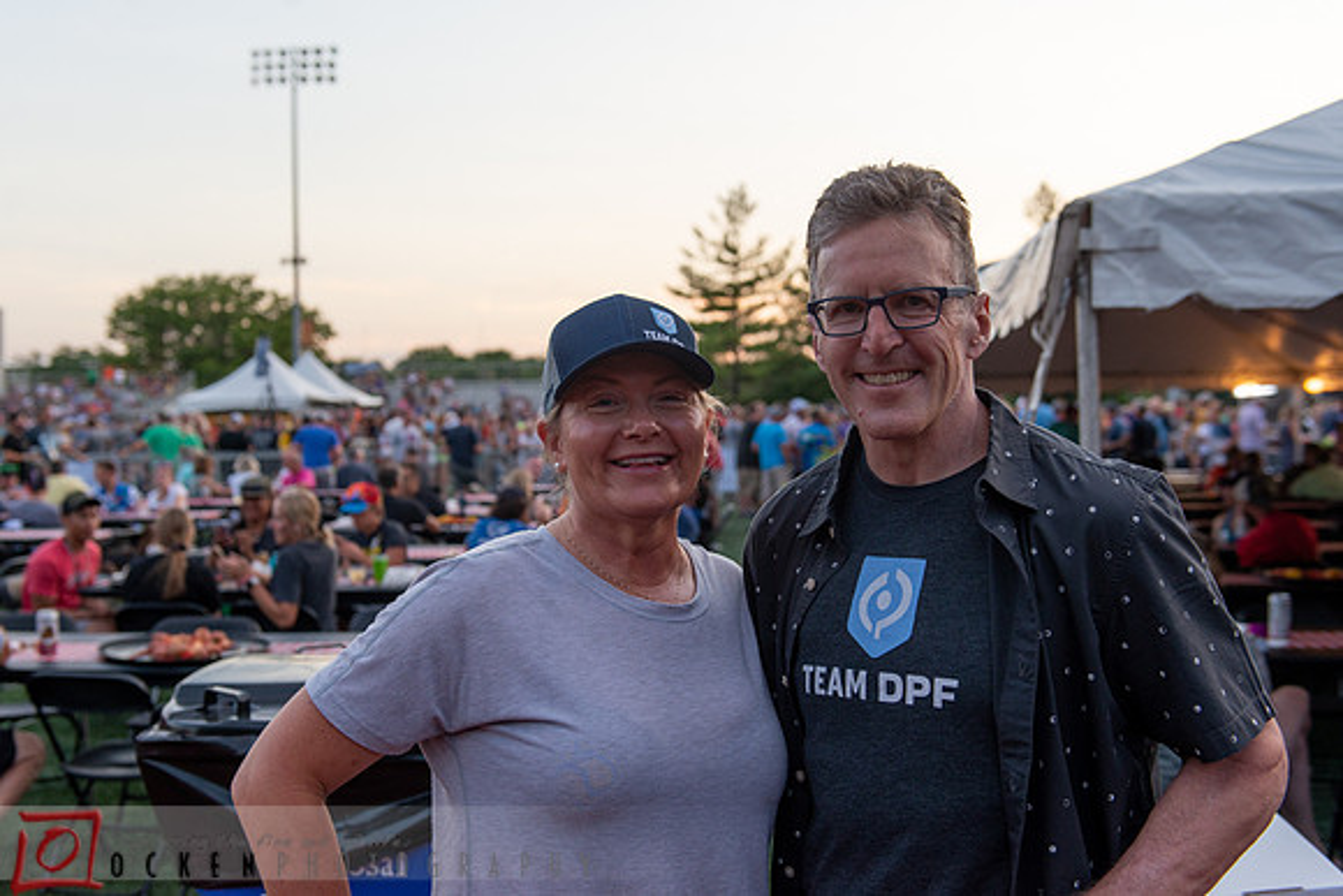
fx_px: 1418
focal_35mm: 38
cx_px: 672
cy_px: 448
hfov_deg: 50.7
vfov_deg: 35.1
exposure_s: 1/200
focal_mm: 38
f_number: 4
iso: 400
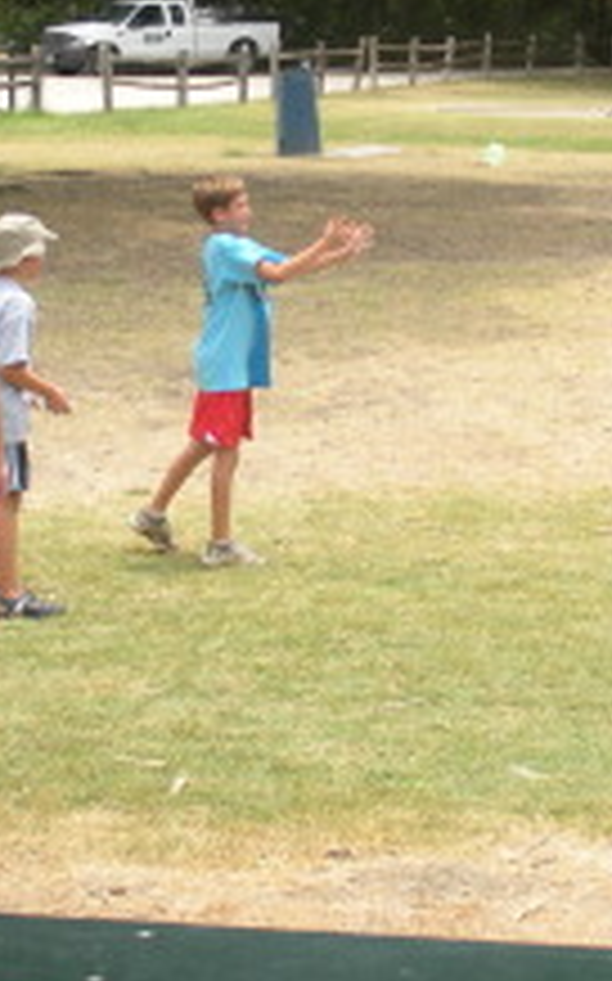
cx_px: 544
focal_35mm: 112
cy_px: 202
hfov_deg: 11.6
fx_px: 2993
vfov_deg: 18.5
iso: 88
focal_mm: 6.3
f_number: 3.5
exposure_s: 1/428
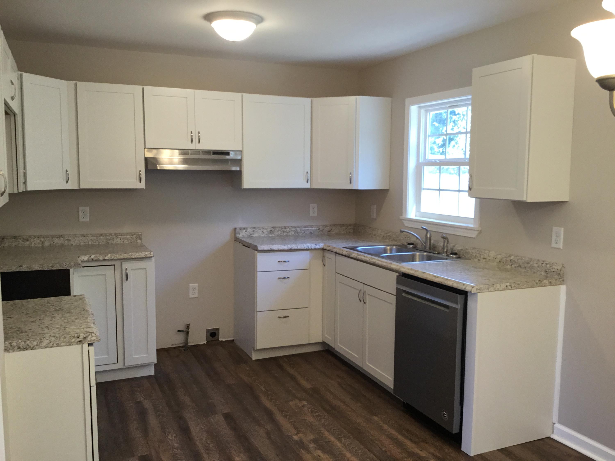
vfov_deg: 45.4
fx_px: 551
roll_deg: +0.0
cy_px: 230
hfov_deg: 58.4
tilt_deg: -7.2
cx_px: 308
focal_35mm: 31
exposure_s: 1/30
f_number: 2.4
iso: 80
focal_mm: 3.3
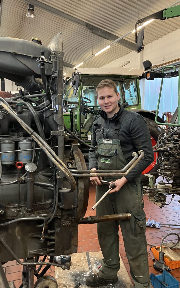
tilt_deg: -4.5
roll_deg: +0.3
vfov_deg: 62.9
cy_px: 143
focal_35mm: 30
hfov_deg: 41.8
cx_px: 81
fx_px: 236
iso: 250
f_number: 1.8
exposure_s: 1/33
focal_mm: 3.99
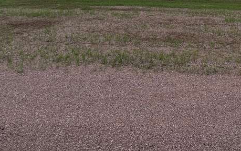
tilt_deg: +0.3
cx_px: 144
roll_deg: +1.6
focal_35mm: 33
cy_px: -36
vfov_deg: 31.3
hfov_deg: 57.7
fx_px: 217
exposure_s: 1/3215
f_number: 1.8
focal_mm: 1.57
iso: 40
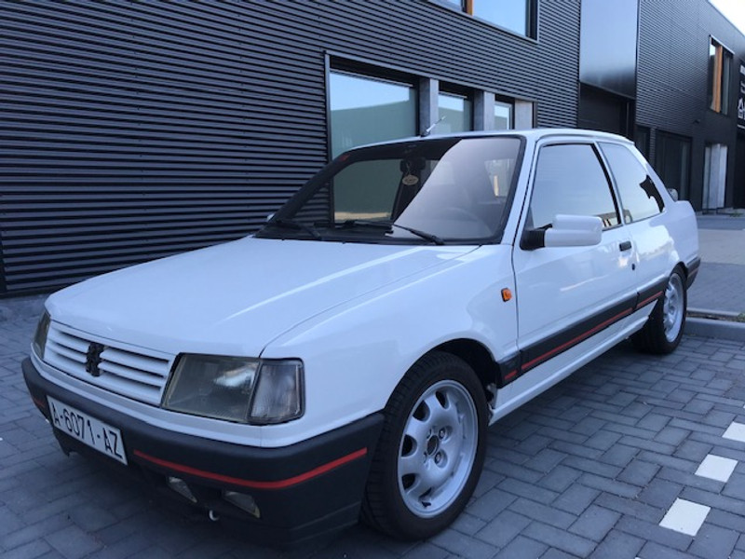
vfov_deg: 49.7
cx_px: 372
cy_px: 280
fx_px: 603
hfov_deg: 63.4
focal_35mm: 28
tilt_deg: -6.3
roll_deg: +0.1
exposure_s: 1/449
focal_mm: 3.99
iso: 20
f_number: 1.8
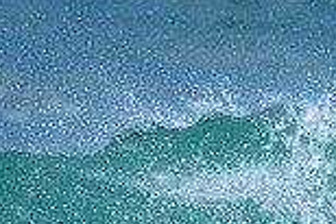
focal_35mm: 4139
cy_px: 321
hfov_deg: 0.5
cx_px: 371
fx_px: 38666
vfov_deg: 0.3
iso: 180
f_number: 6.3
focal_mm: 800
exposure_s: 1/2000
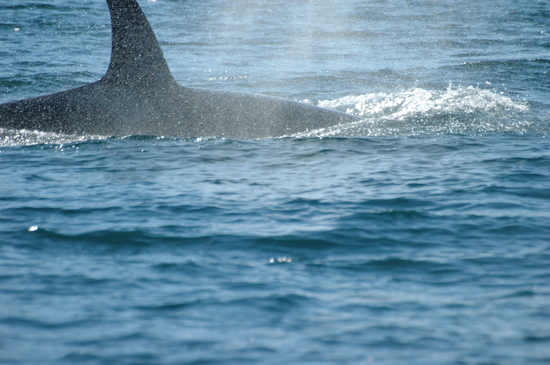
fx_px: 6867
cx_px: 275
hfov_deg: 4.6
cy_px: 182
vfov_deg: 3.0
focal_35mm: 450
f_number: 7.1
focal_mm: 300
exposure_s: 1/3200
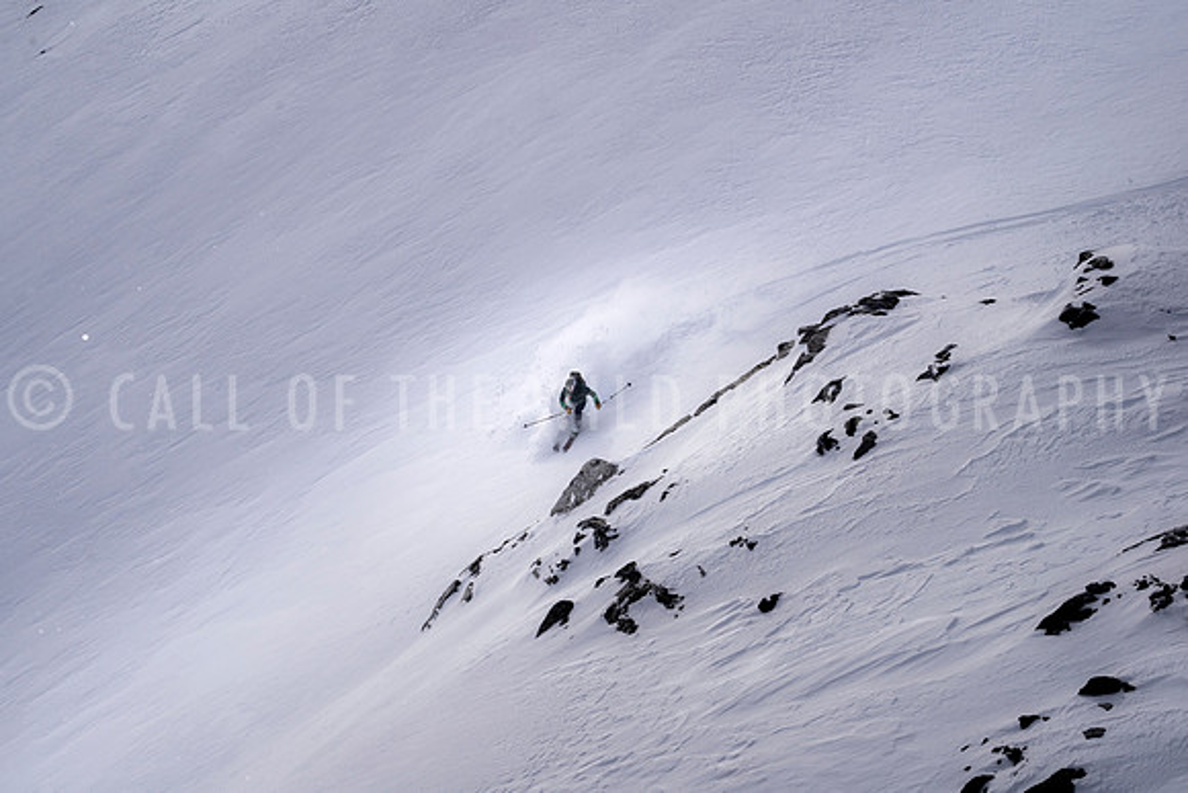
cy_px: 396
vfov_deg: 19.5
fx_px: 2310
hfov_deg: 28.8
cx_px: 594
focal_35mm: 70
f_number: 11
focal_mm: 70
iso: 200
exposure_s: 1/1000
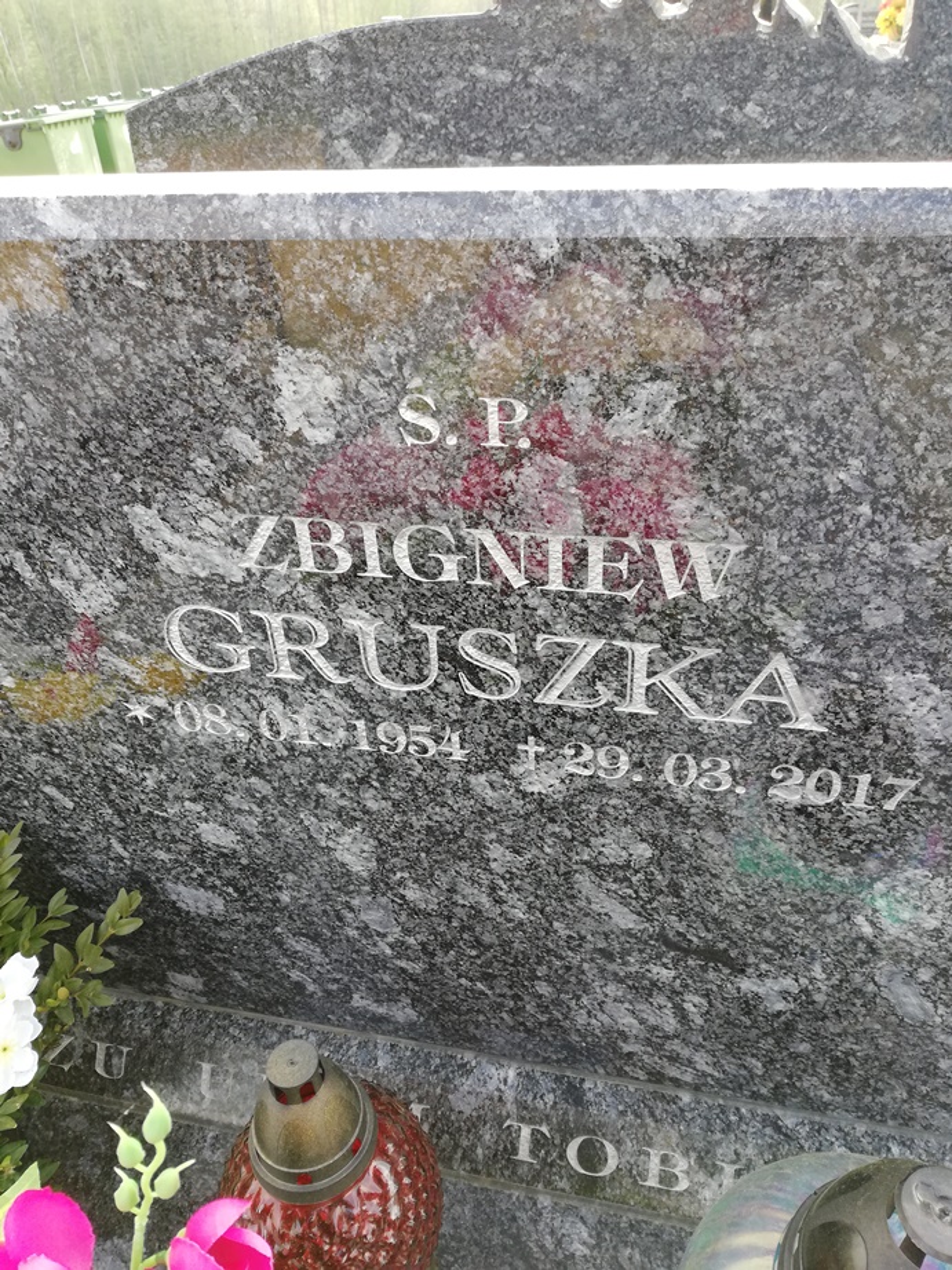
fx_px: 991
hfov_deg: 51.3
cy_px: 635
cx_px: 476
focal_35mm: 27
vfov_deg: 65.3
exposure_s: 1/100
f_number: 2.2
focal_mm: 3.81
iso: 64
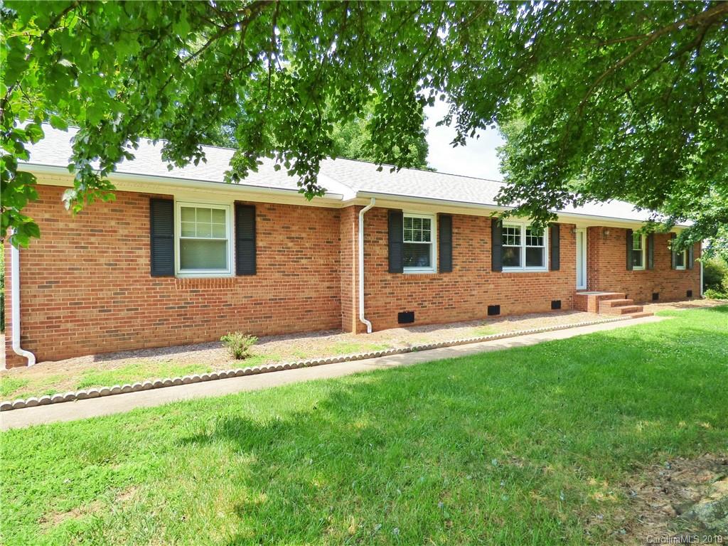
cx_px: 364
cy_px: 273
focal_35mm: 20
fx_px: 421
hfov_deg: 81.7
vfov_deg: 66.0
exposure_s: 1/800
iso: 200
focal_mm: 3.58
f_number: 2.8
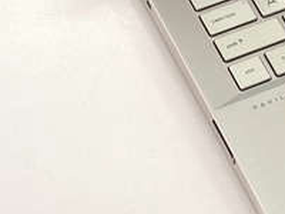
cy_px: -156
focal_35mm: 192
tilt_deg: -42.0
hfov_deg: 10.1
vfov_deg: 7.5
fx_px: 1581
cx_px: 386
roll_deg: -1.3
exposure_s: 1/193
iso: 50
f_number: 1.78
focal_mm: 6.76
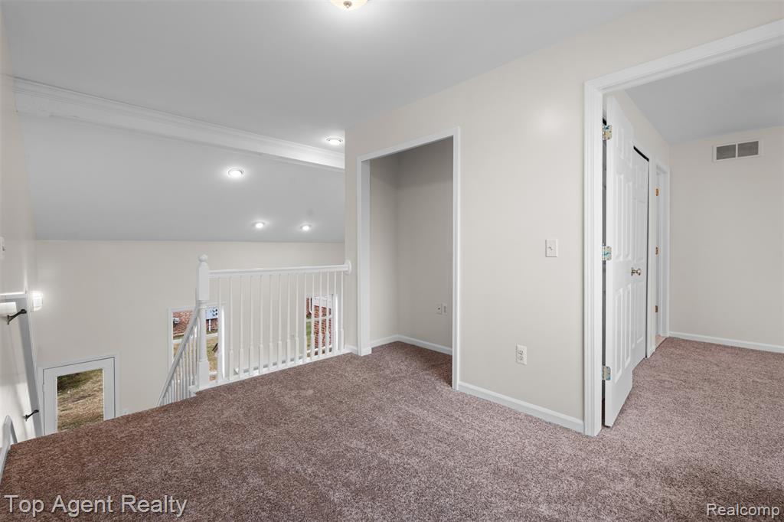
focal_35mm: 16
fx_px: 359
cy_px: 261
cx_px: 392
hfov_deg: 95.0
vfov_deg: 72.0
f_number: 9
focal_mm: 16.5
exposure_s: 1/5
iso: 250
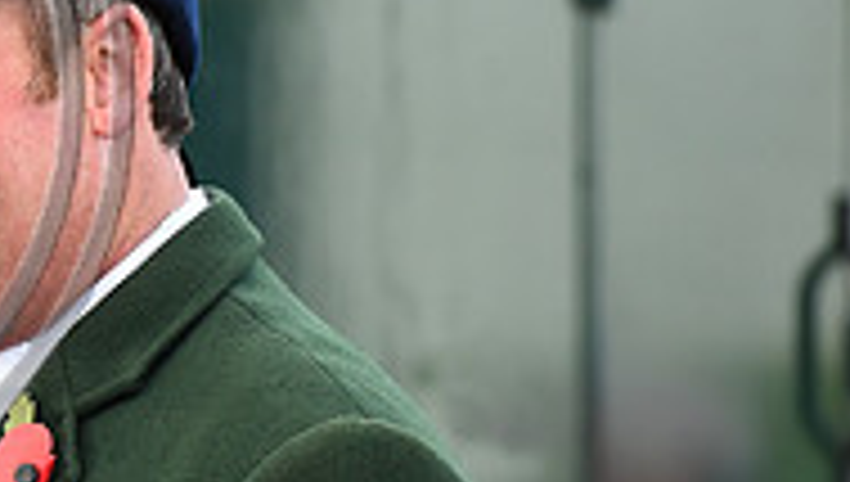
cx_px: -382
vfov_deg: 1.9
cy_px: 32
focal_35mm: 641
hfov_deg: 3.4
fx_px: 14470
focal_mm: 200
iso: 1600
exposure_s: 1/1250
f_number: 5.6
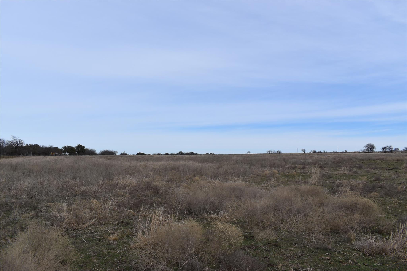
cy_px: 136
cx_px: 204
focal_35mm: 27
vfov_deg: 47.9
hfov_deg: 67.4
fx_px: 305
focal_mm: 18
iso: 100
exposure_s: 1/320
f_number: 9
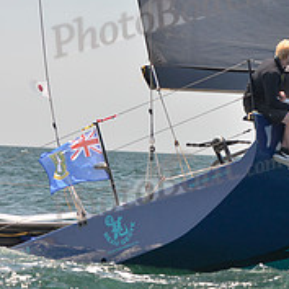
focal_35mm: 284
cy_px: 78
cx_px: 367
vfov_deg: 6.2
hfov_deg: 6.1
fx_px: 2683
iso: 400
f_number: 3.5
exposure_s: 1/800
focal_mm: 102
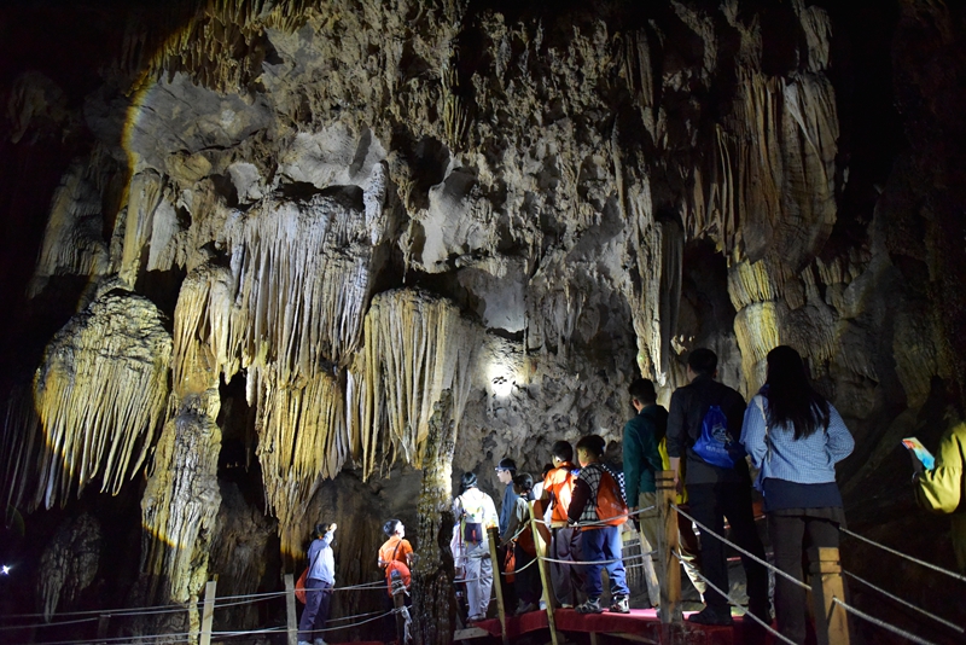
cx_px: 483
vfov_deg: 53.2
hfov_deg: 73.7
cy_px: 322
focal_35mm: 24
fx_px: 644
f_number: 2.8
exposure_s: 1/50
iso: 6400
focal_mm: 24
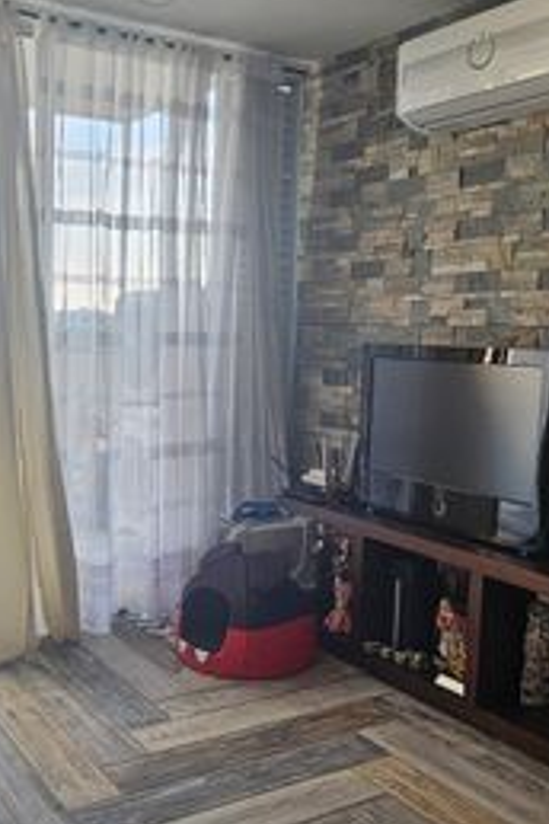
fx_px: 801
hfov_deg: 37.7
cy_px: 415
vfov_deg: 54.4
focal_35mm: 35
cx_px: 212
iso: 50
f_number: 2.2
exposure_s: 1/120
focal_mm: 2.2
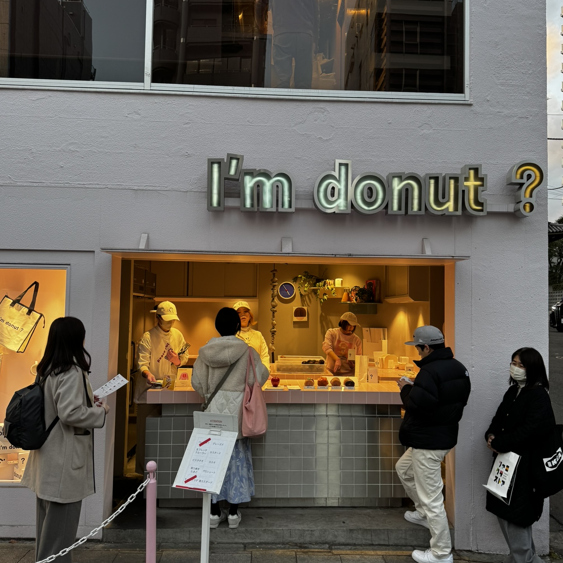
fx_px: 552
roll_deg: -1.2
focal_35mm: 30
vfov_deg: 54.0
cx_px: 287
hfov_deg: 54.0
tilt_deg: +3.3
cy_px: 285
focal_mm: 6.76
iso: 80
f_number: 1.78
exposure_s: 1/100
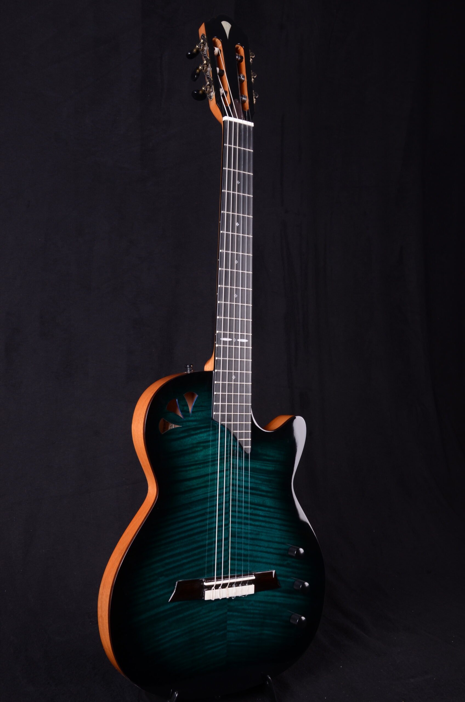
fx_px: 759
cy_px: 351
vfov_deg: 49.6
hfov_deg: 34.1
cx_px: 232
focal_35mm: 39
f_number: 11
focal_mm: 26
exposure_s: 1/200
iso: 200
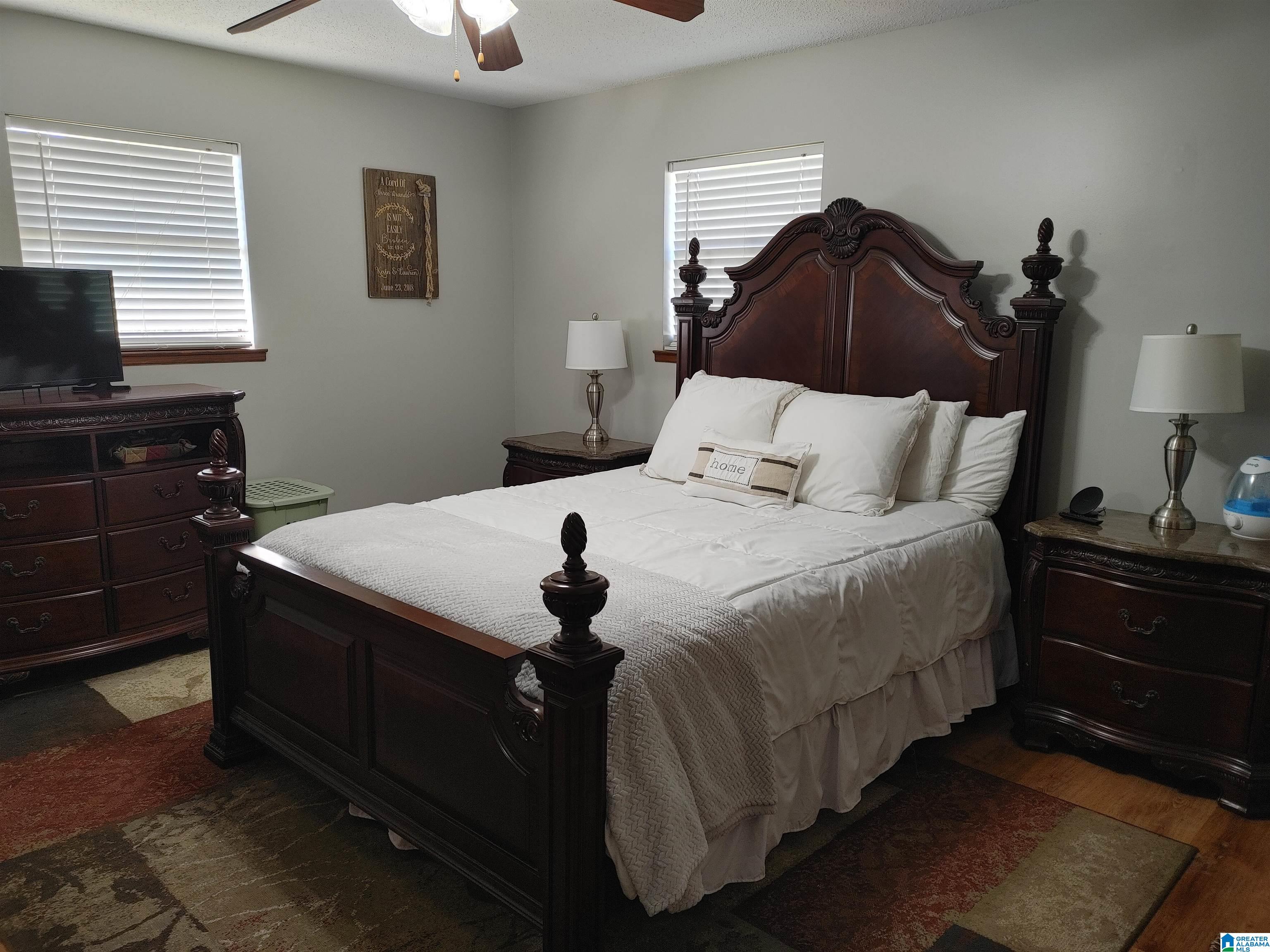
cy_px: 476
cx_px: 635
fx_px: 954
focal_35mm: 26
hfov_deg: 67.3
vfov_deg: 53.1
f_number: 1.8
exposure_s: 1/40
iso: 100
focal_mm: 5.58
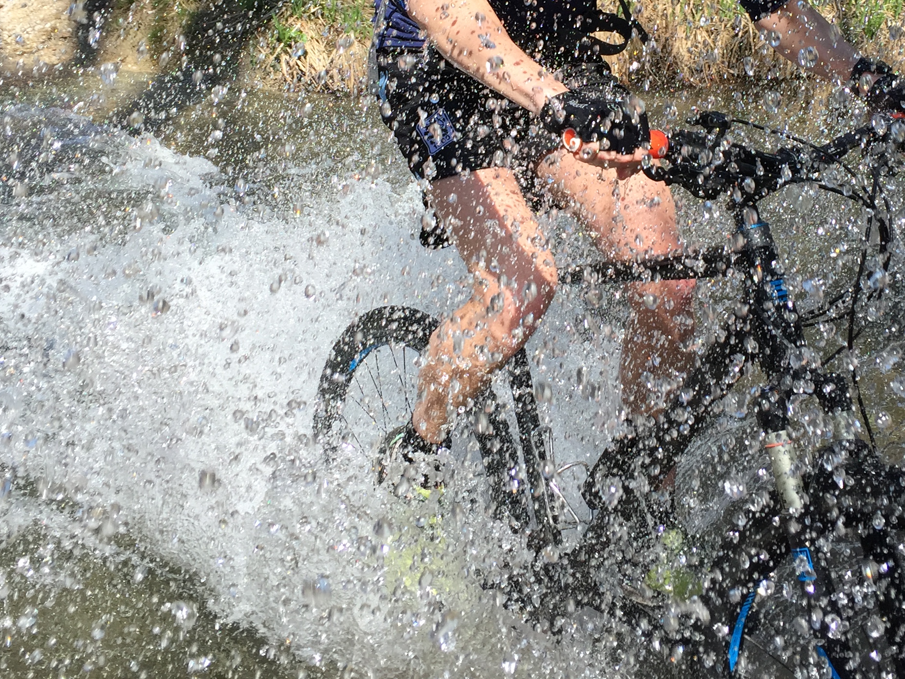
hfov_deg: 37.3
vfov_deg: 28.0
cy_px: 133
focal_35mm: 51
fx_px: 1333
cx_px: 556
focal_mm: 4.15
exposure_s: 1/1068
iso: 32
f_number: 2.2
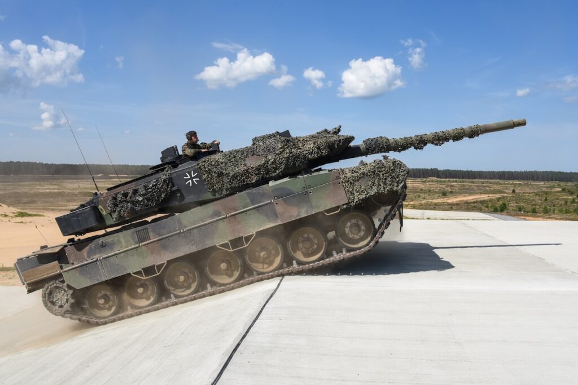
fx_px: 450
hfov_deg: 65.5
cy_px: 192
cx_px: 289
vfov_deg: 46.4
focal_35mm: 28
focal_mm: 28
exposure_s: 1/160
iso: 100
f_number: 13
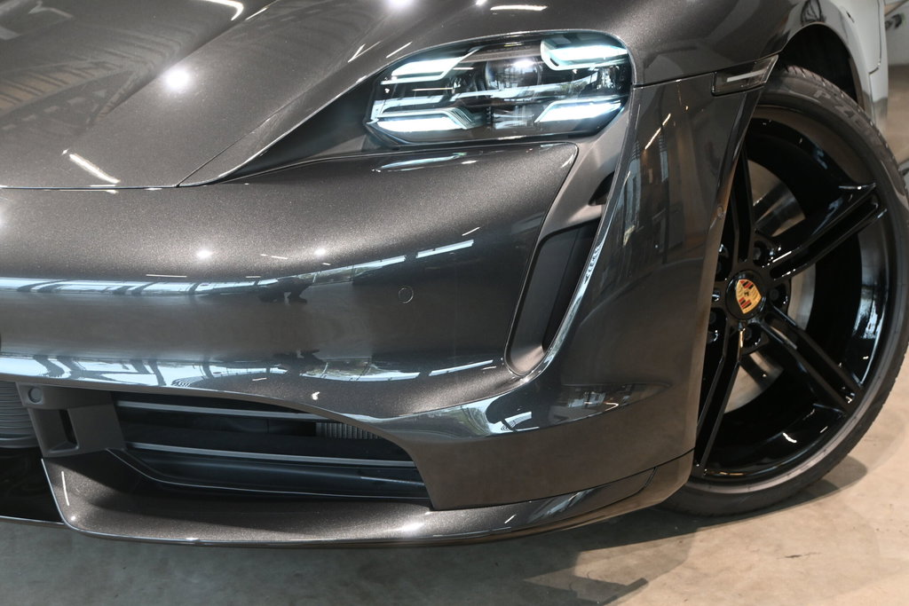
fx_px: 1288
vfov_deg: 26.5
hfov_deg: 38.9
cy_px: 303
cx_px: 454
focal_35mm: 51
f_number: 5
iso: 900
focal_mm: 34
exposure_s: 1/50
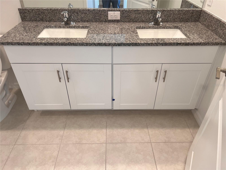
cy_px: 85
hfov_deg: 67.3
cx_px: 113
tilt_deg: -36.5
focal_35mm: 26
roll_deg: -0.9
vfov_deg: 53.1
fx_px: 170
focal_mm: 5.7
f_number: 1.5
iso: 80
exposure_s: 1/120
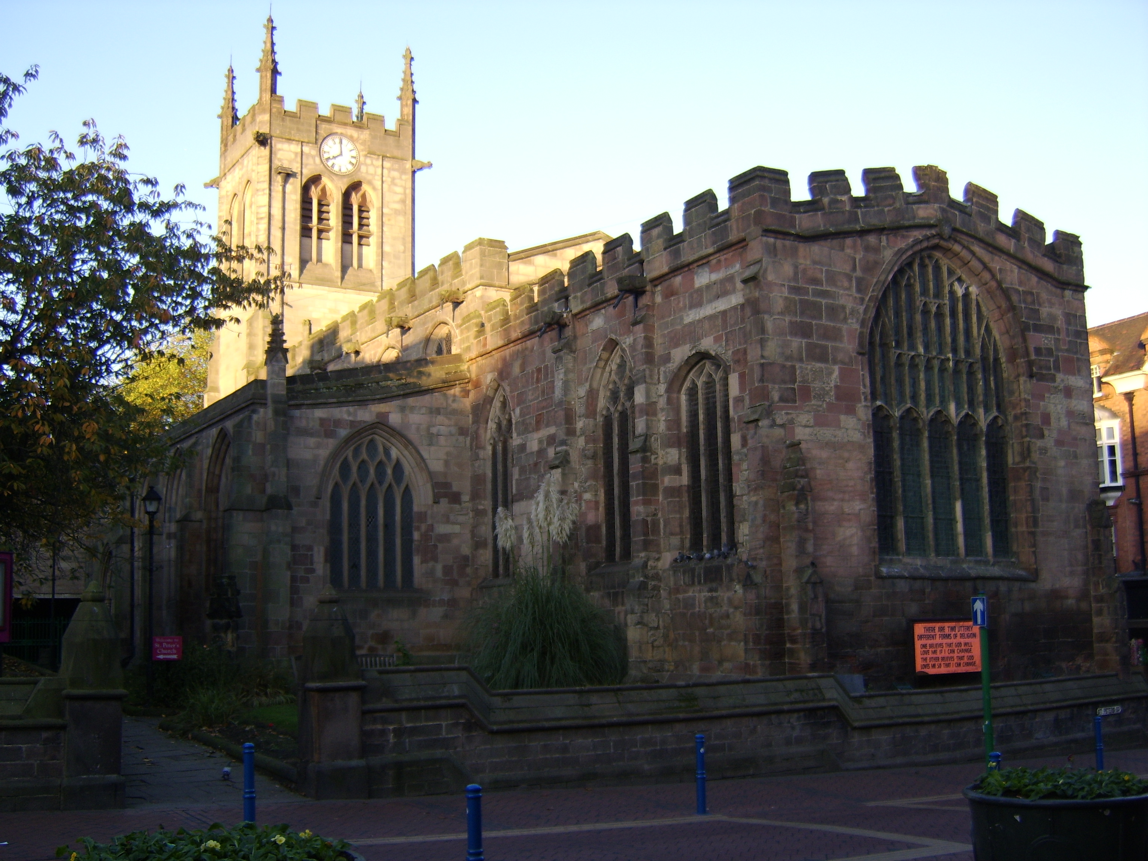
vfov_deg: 45.4
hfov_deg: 58.4
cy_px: 430
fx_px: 1028
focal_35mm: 31
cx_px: 574
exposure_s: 1/229
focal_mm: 8.13
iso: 71
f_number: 2.7
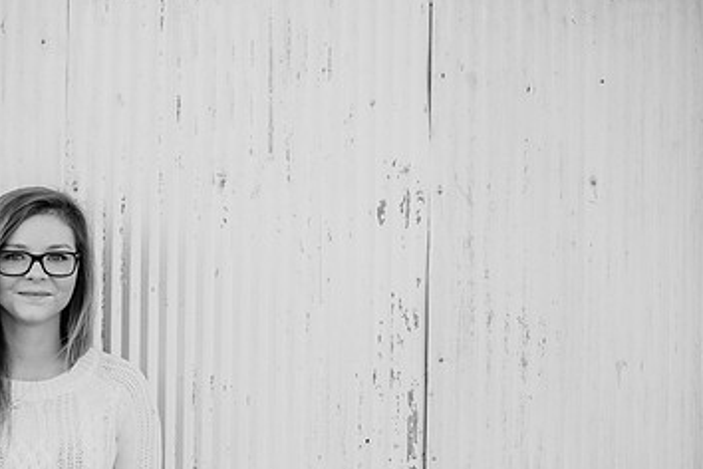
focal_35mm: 82
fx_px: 1601
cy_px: 297
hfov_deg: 24.5
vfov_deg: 16.6
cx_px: 189
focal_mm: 50
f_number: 2
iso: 100
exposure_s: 1/1250
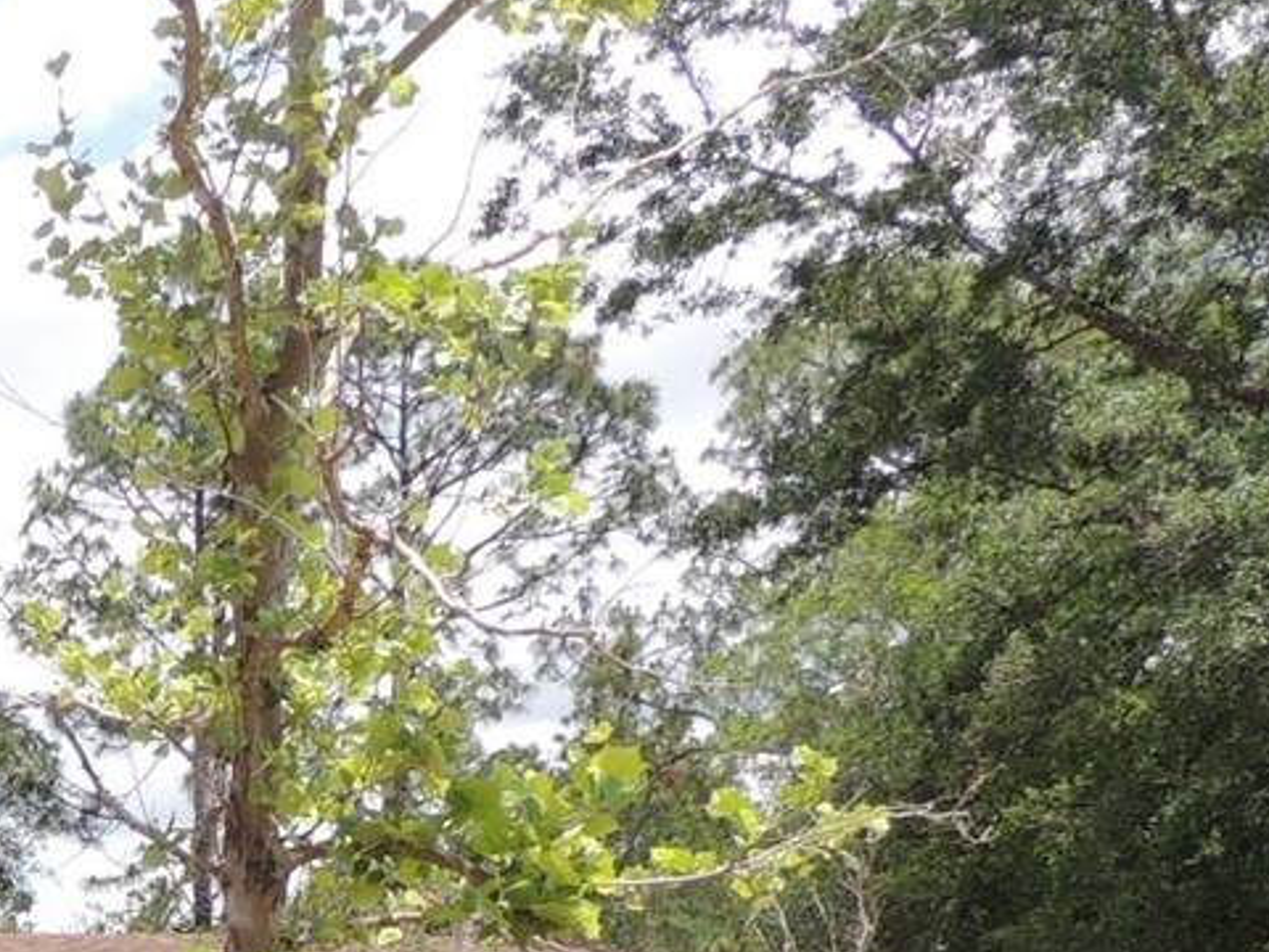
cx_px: -574
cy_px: 1298
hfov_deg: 21.1
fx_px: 2933
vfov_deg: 17.1
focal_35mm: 80
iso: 100
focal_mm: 4.3
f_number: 3
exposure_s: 1/800
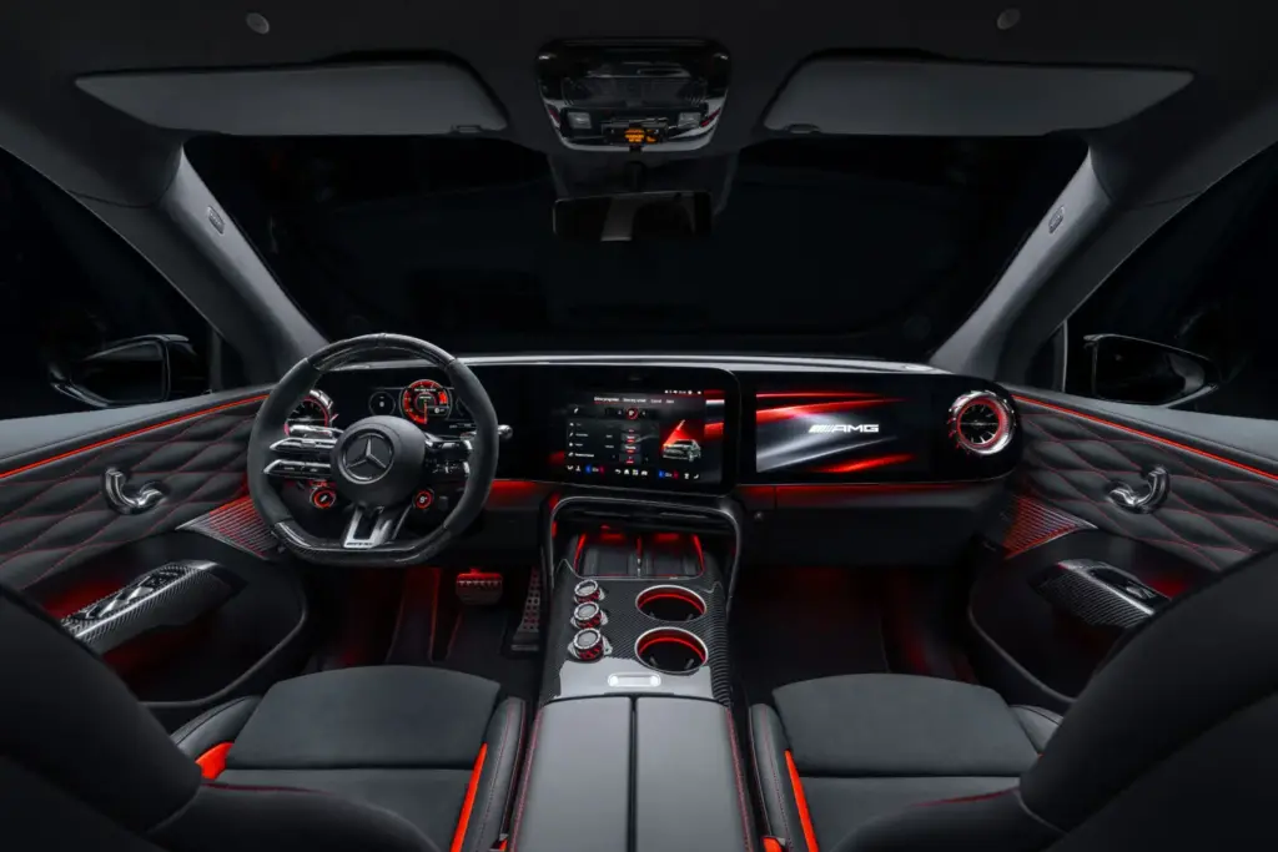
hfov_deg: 96.7
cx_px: 639
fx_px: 568
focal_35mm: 16
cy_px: 426
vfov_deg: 73.8
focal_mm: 16
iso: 200
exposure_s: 1/4
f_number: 10
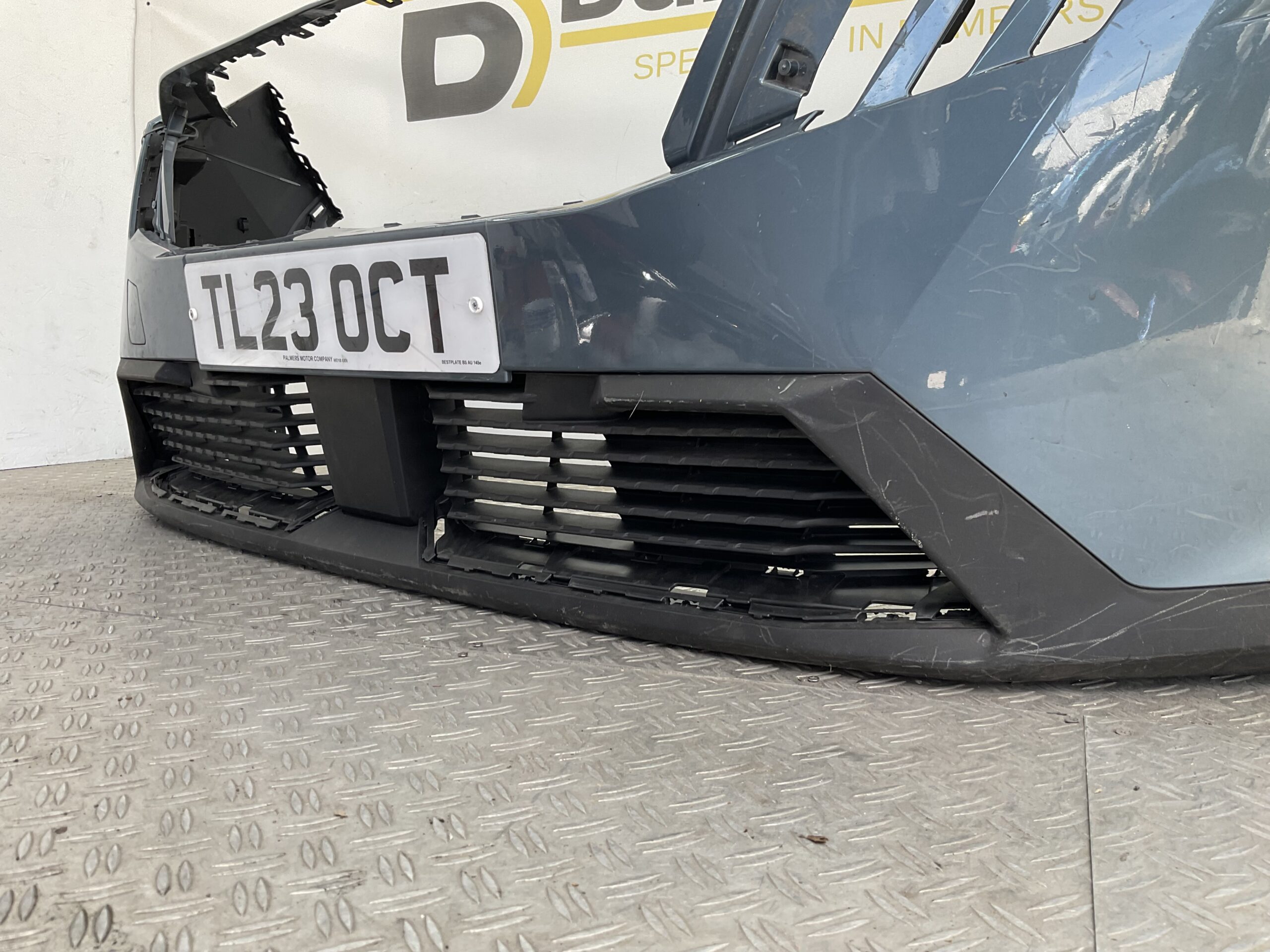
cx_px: 635
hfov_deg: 61.7
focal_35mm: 29
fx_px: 1064
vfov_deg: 48.2
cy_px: 476
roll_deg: -0.9
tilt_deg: -6.6
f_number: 1.8
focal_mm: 3
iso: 25
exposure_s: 1/100
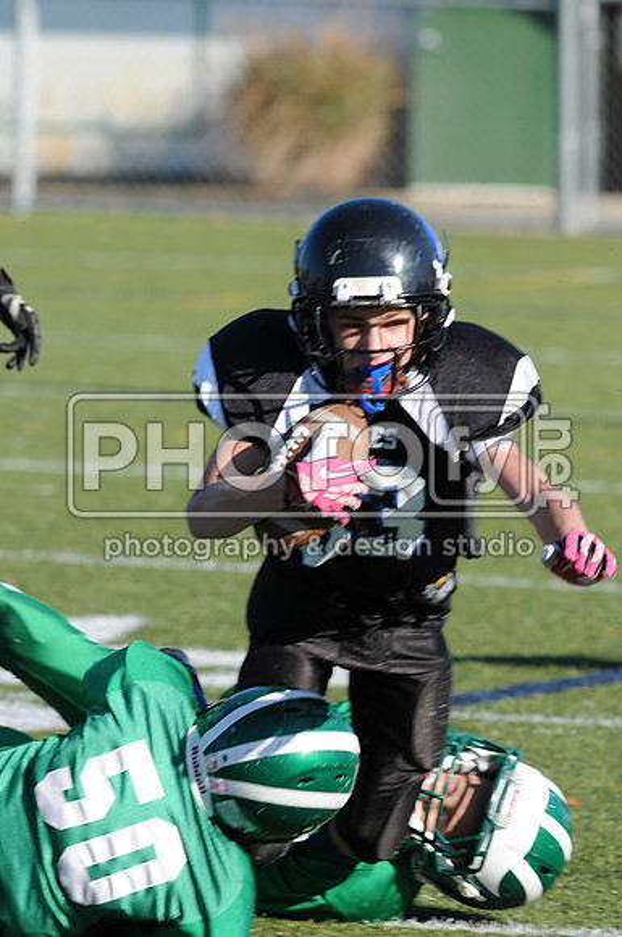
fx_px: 11697
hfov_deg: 3.0
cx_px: 311
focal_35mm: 450
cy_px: 468
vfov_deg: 4.6
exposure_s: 1/500
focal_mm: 300
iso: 200
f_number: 7.1
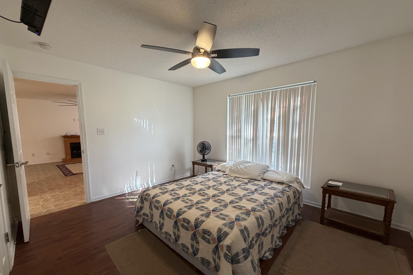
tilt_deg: -6.9
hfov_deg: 100.4
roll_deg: +0.8
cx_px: 206
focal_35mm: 15
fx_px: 172
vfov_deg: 77.2
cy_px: 147
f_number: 2.2
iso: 250
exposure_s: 1/120
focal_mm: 2.22
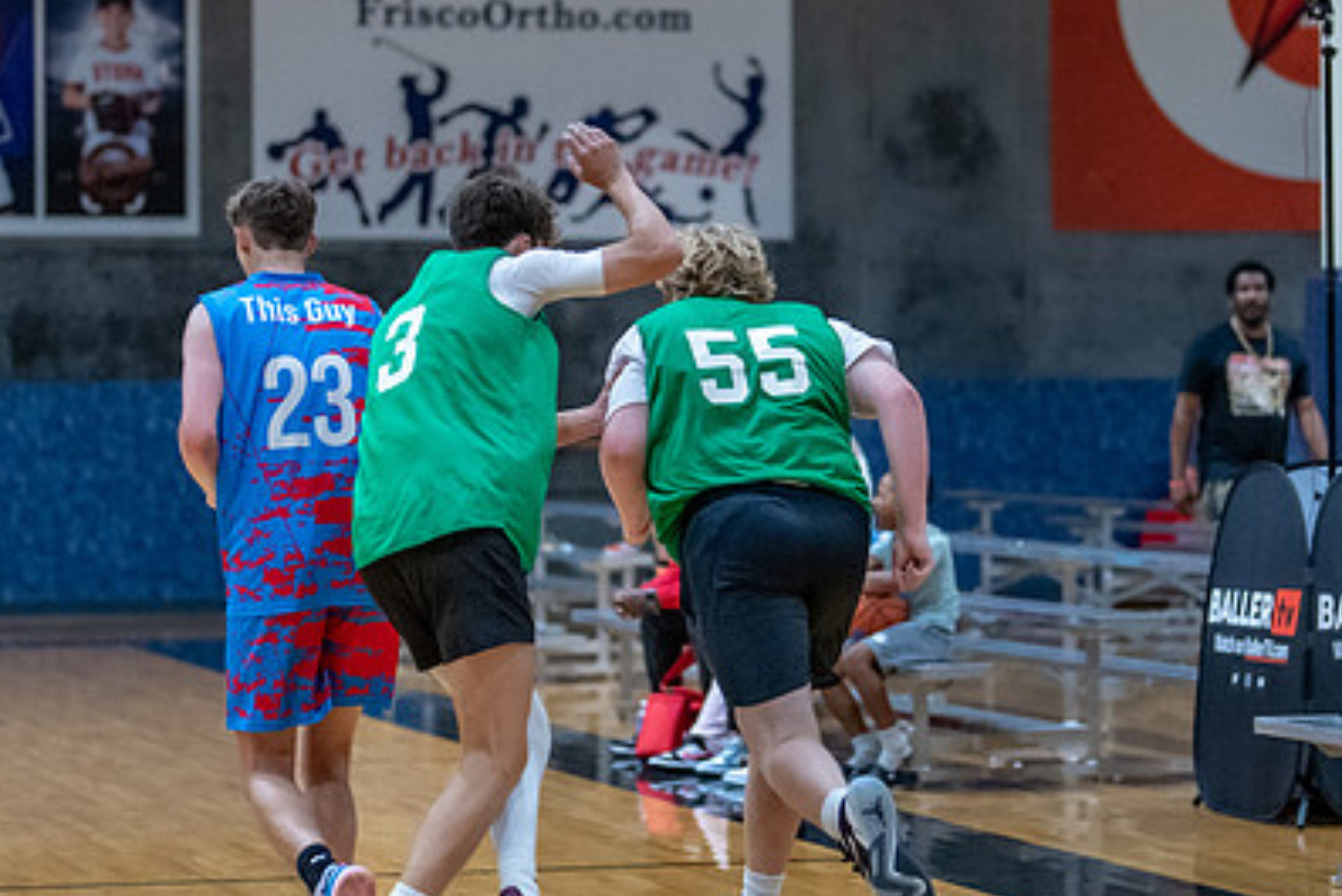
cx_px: 824
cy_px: 374
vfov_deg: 9.9
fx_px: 5146
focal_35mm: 138
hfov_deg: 14.8
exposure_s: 1/1600
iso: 2000
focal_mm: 50
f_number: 1.2
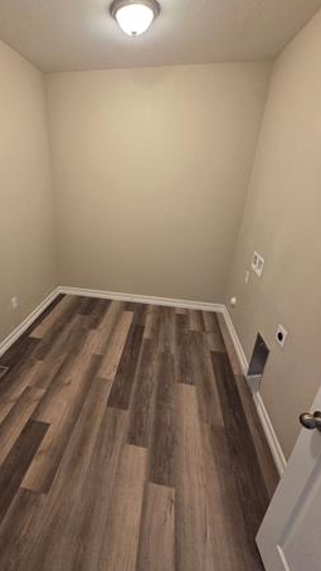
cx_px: 118
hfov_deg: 69.3
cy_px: 274
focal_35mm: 15
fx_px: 227
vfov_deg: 102.9
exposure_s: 1/60
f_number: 2.2
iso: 400
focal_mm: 2.2
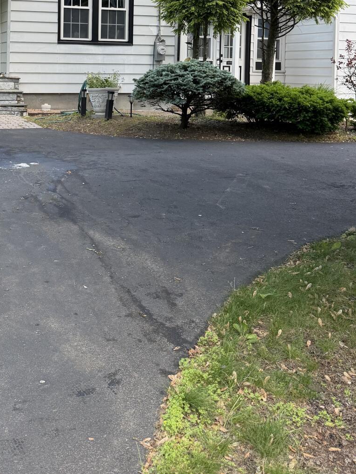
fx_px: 644
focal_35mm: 47
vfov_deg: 38.9
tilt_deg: -2.0
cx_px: 70
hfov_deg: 30.1
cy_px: 98
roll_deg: +0.2
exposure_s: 1/888
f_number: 1.78
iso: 100
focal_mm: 6.76
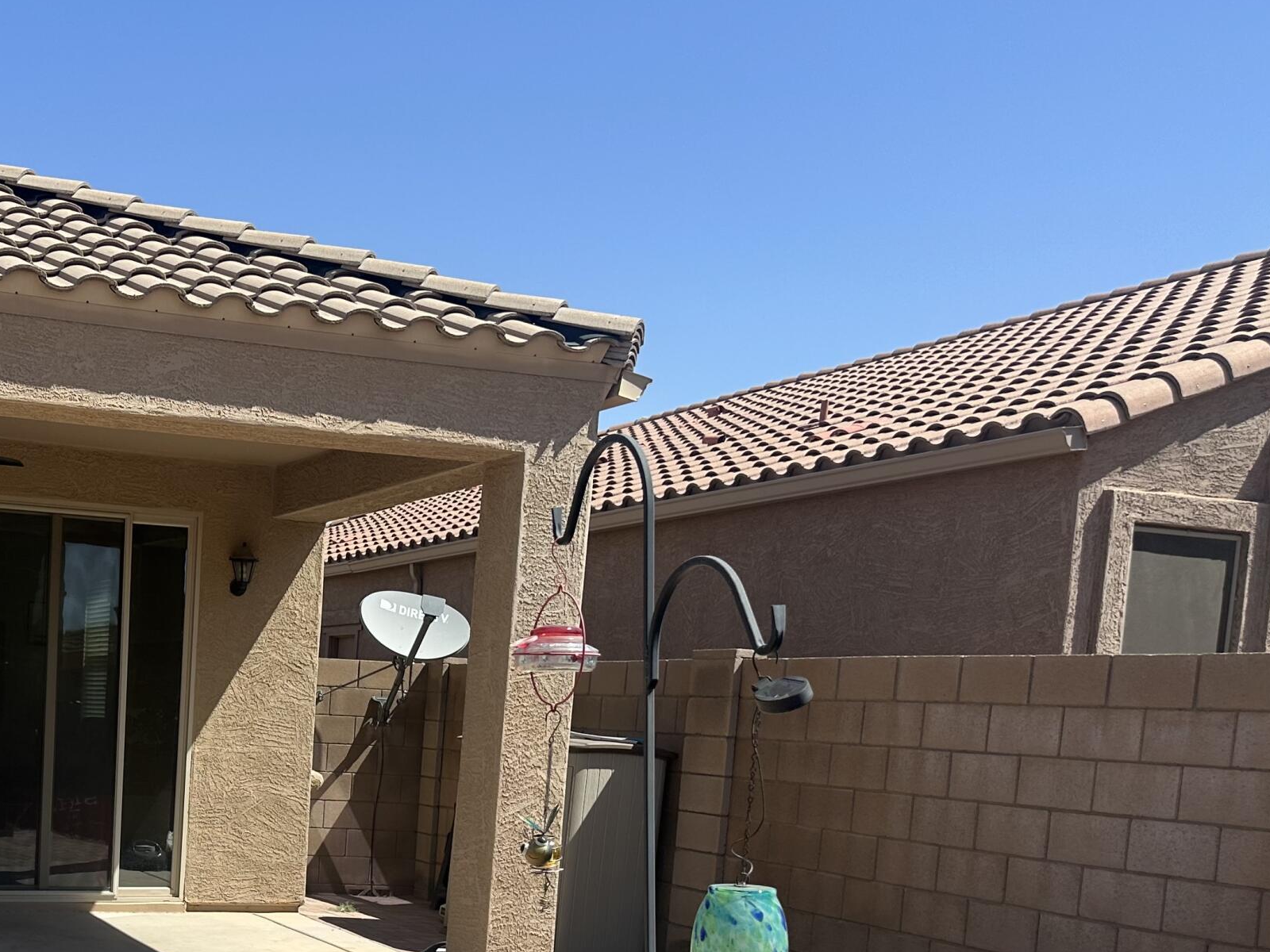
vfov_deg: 30.7
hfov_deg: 39.6
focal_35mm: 45
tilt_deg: -5.9
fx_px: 1651
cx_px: 171
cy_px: 862
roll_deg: -2.7
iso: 80
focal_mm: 6.86
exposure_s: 1/5263
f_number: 1.78
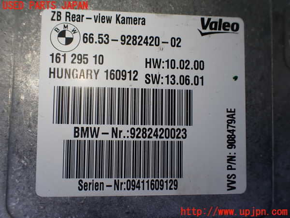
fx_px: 251
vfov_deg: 46.8
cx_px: 145
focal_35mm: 30
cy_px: 109
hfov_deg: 60.0
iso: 100
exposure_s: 1/160
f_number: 3.2
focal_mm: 5.4
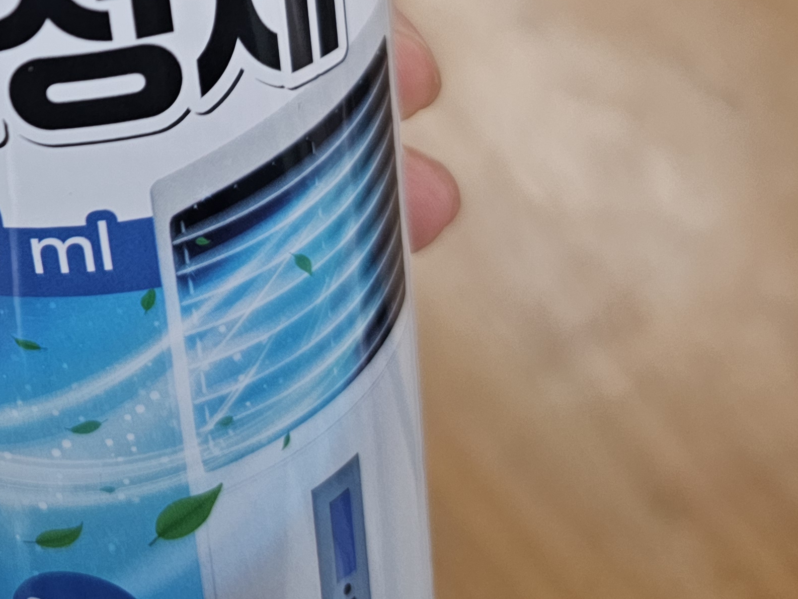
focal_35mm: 58
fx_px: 1337
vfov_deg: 23.3
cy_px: -98
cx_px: -76
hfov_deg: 29.9
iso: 200
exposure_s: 1/120
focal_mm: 6.3
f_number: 1.7
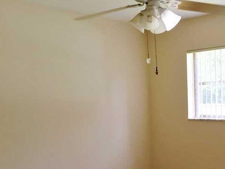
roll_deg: +2.2
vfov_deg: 29.5
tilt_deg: -7.4
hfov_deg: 38.4
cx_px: 173
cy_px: 138
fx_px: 312
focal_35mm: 48
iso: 40
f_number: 2.2
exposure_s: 1/120
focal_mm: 4.15
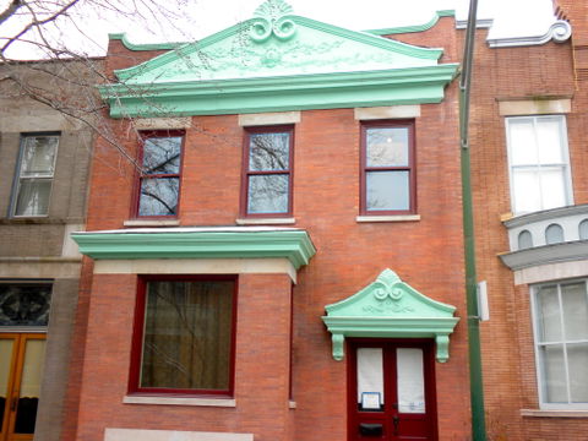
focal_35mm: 37
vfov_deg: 38.7
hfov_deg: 50.1
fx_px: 628
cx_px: 294
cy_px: 220
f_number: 3.5
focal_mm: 6.6
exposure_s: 1/78.1
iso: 64
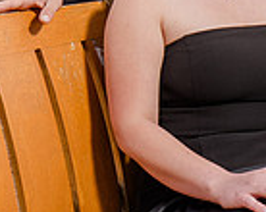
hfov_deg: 20.0
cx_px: 56
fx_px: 747
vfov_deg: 15.2
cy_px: -84
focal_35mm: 95
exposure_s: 1/250
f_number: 5.6
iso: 320
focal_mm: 24
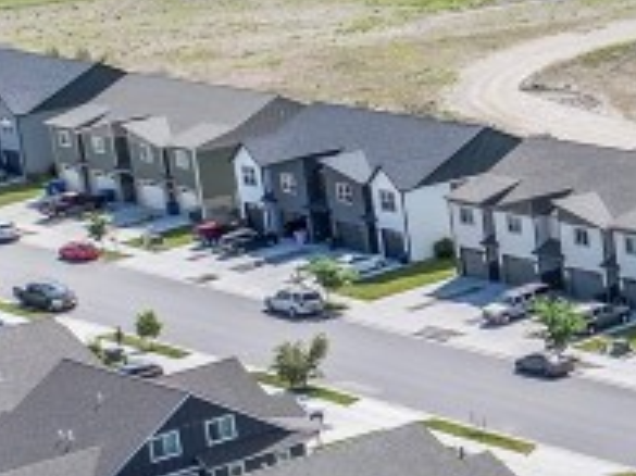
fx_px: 2314
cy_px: 323
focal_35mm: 126
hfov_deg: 12.8
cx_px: 1433
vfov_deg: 11.7
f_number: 2.8
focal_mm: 12.29
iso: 120
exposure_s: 1/3200
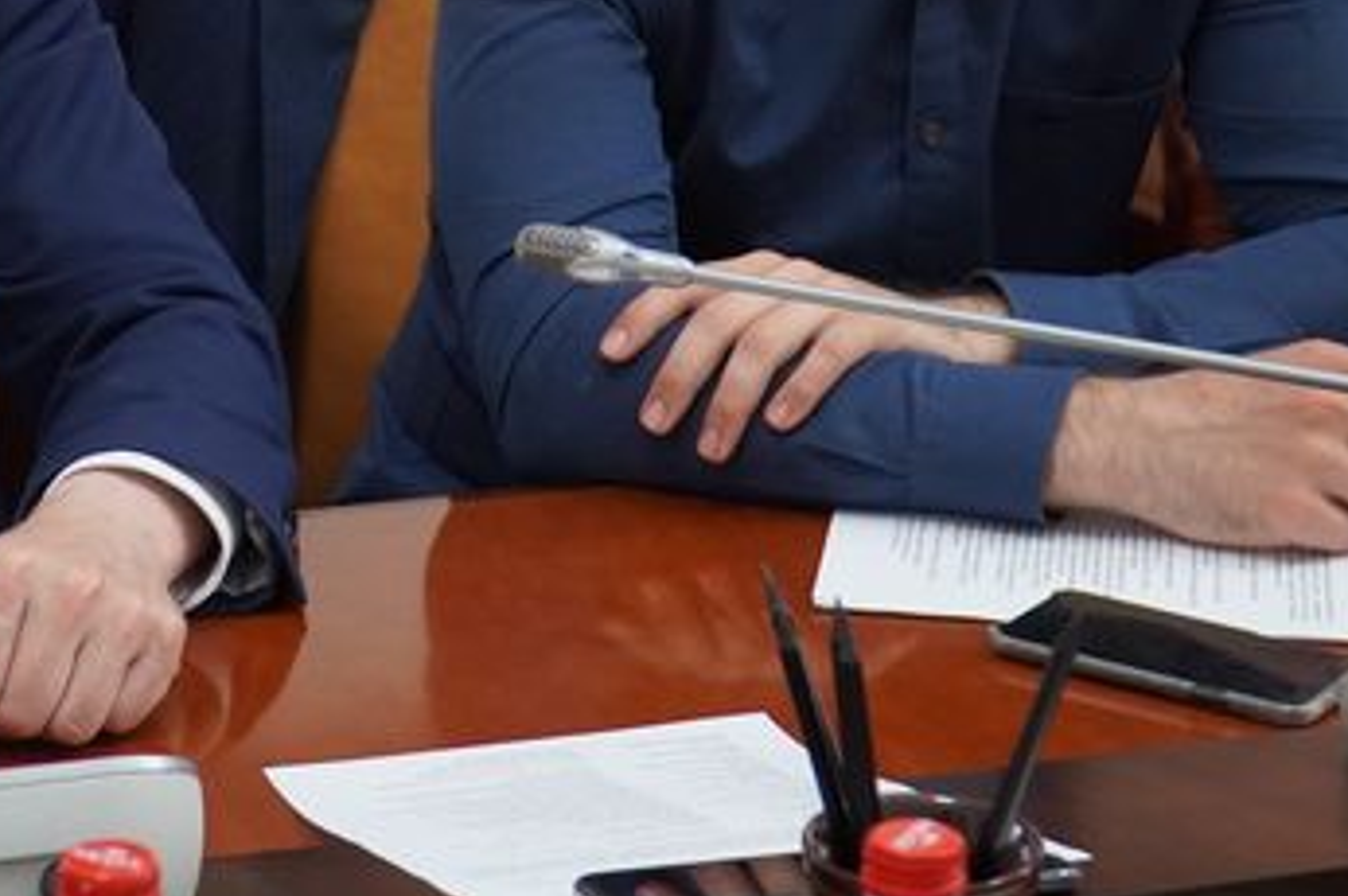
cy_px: -45
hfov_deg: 18.2
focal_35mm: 111
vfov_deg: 12.1
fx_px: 4152
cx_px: 199
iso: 2000
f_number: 4
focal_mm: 32
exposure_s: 1/160
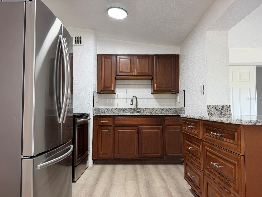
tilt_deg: +3.6
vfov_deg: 56.8
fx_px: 182
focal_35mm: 24
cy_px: 98
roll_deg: +0.0
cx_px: 131
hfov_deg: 71.6
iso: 200
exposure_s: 1/121
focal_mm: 6.76
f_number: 1.78
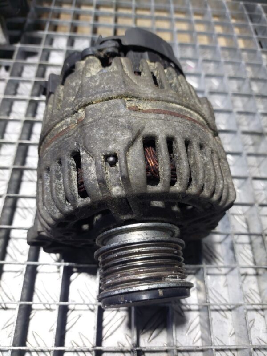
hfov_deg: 54.9
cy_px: 178
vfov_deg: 69.4
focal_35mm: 25
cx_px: 134
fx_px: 257
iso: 200
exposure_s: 1/50
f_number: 1.8
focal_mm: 5.23
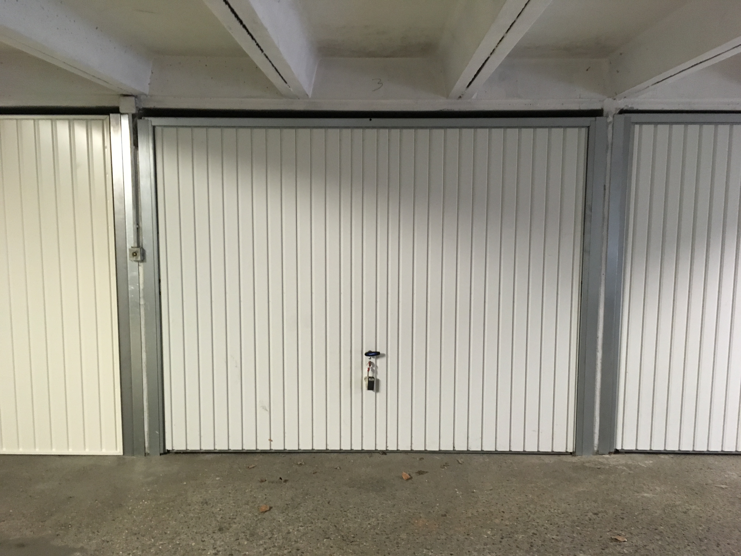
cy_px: 278
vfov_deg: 48.2
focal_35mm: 29
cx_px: 370
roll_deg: +1.2
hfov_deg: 61.7
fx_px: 621
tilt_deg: -6.3
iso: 200
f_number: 2.2
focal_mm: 4.15
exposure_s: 1/20
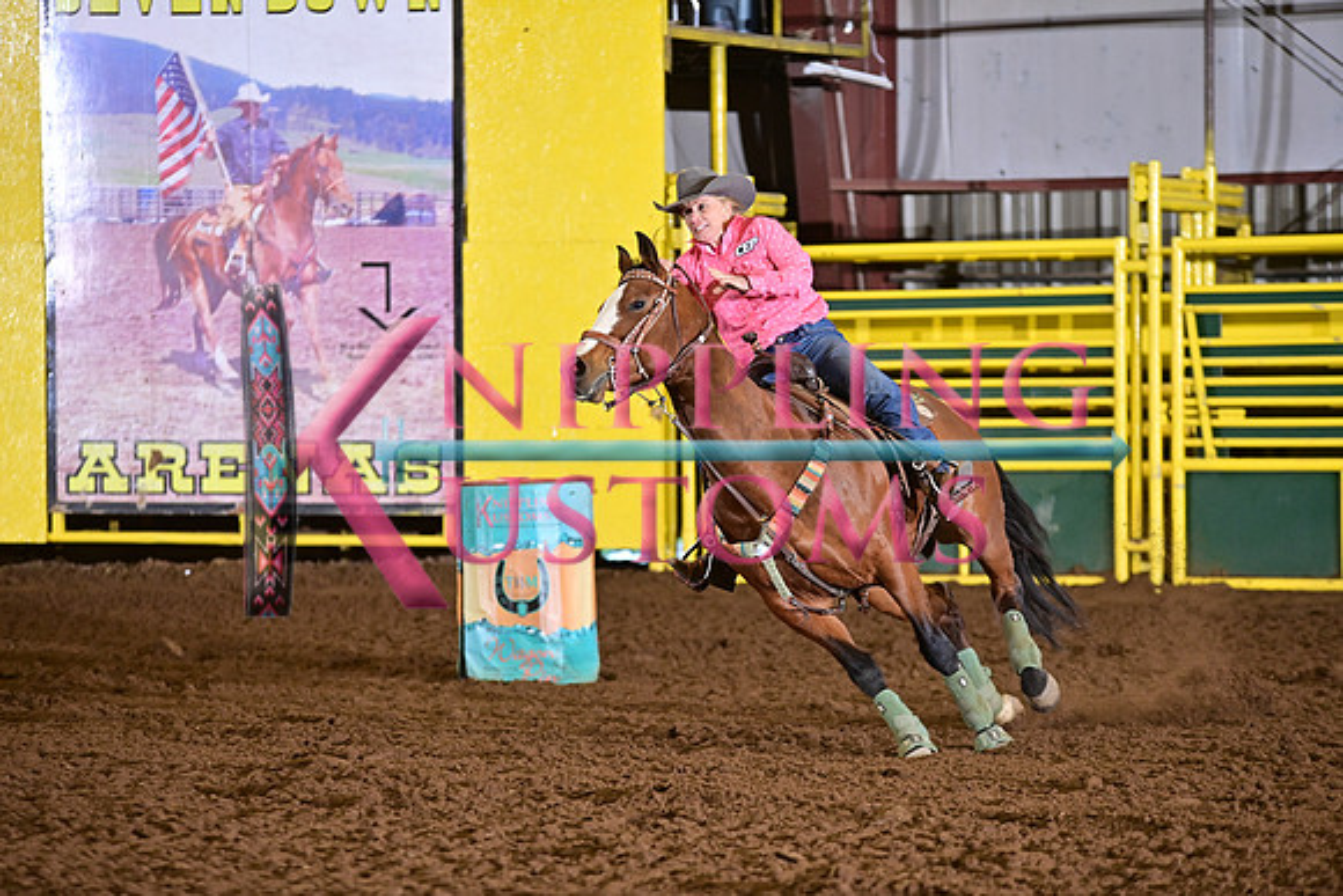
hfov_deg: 12.8
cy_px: 448
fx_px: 5970
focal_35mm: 160
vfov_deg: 8.6
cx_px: 672
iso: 1000
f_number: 3.2
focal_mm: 160
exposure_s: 1/200
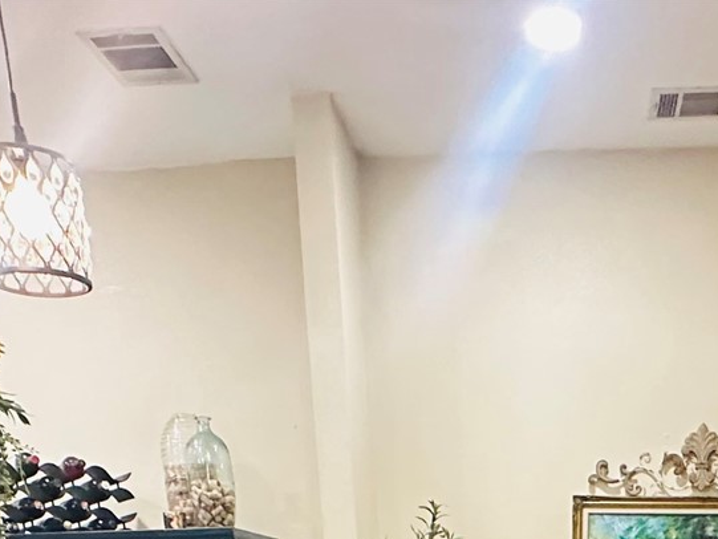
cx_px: 532
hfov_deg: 35.4
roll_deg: +0.3
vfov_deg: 19.3
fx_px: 1100
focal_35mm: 53
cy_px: 1016
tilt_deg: -20.0
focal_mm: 2.22
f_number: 2.2
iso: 640
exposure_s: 1/60
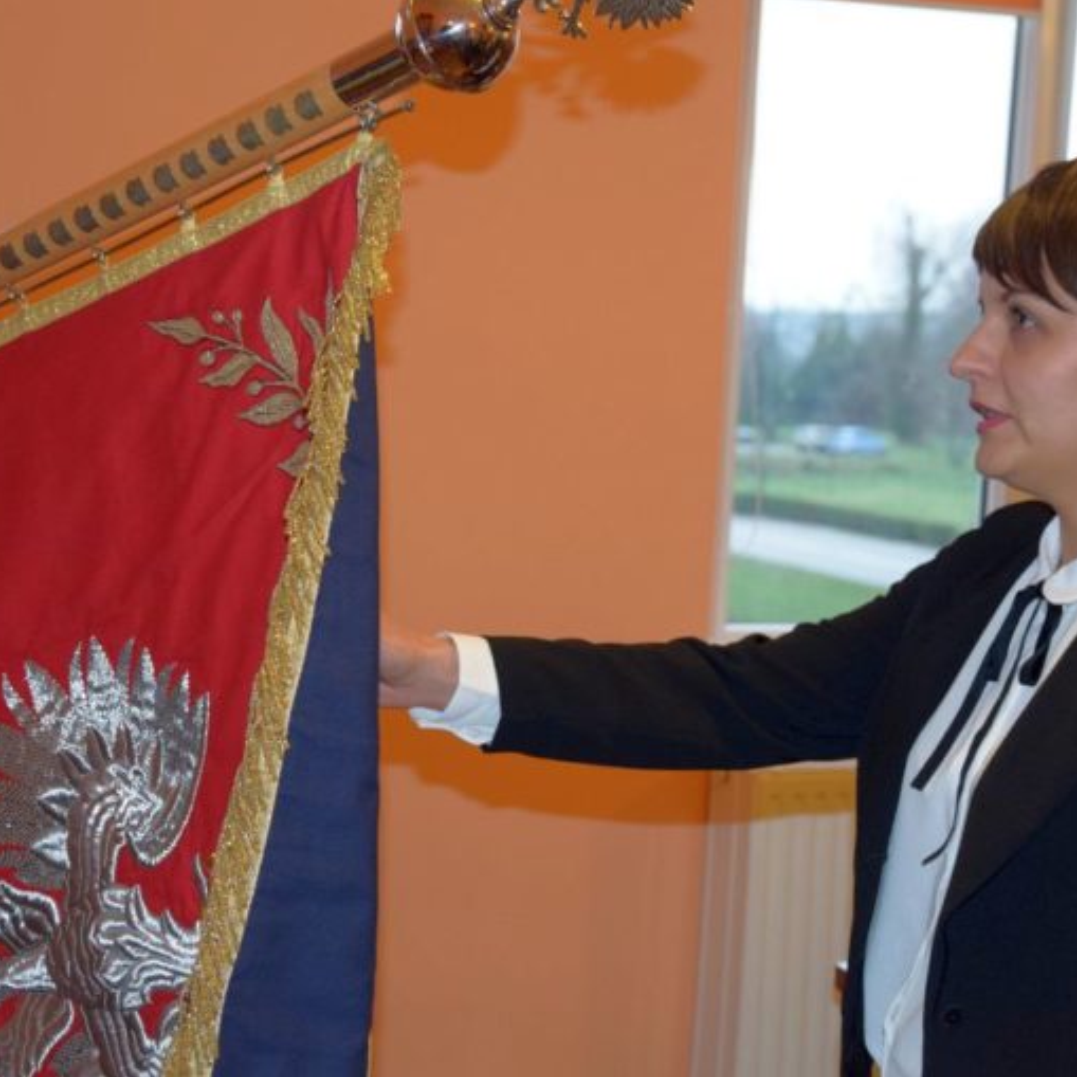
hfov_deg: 22.5
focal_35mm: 77
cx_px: 614
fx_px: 2710
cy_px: 537
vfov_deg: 22.5
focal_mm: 40
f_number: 4.5
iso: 1800
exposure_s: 1/60
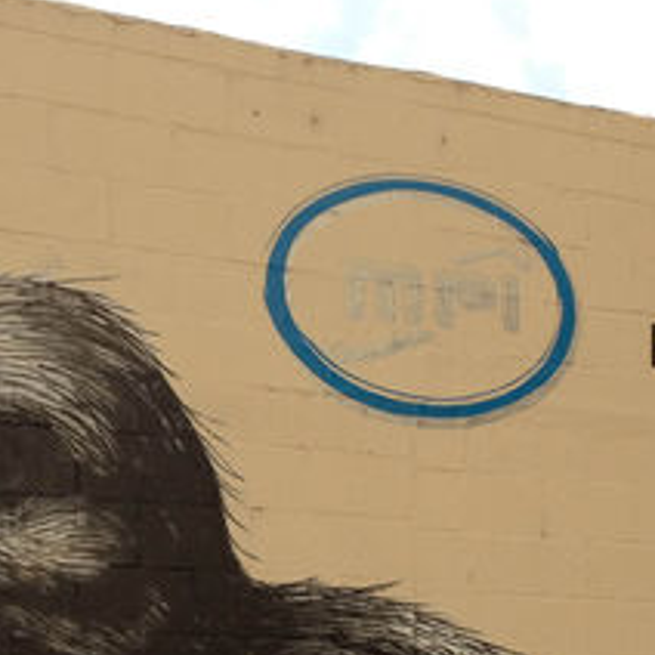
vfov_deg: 17.9
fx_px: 2034
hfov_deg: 18.2
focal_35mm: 95
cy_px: 640
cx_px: 210
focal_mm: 4.28
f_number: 2.4
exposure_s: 1/836
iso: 64
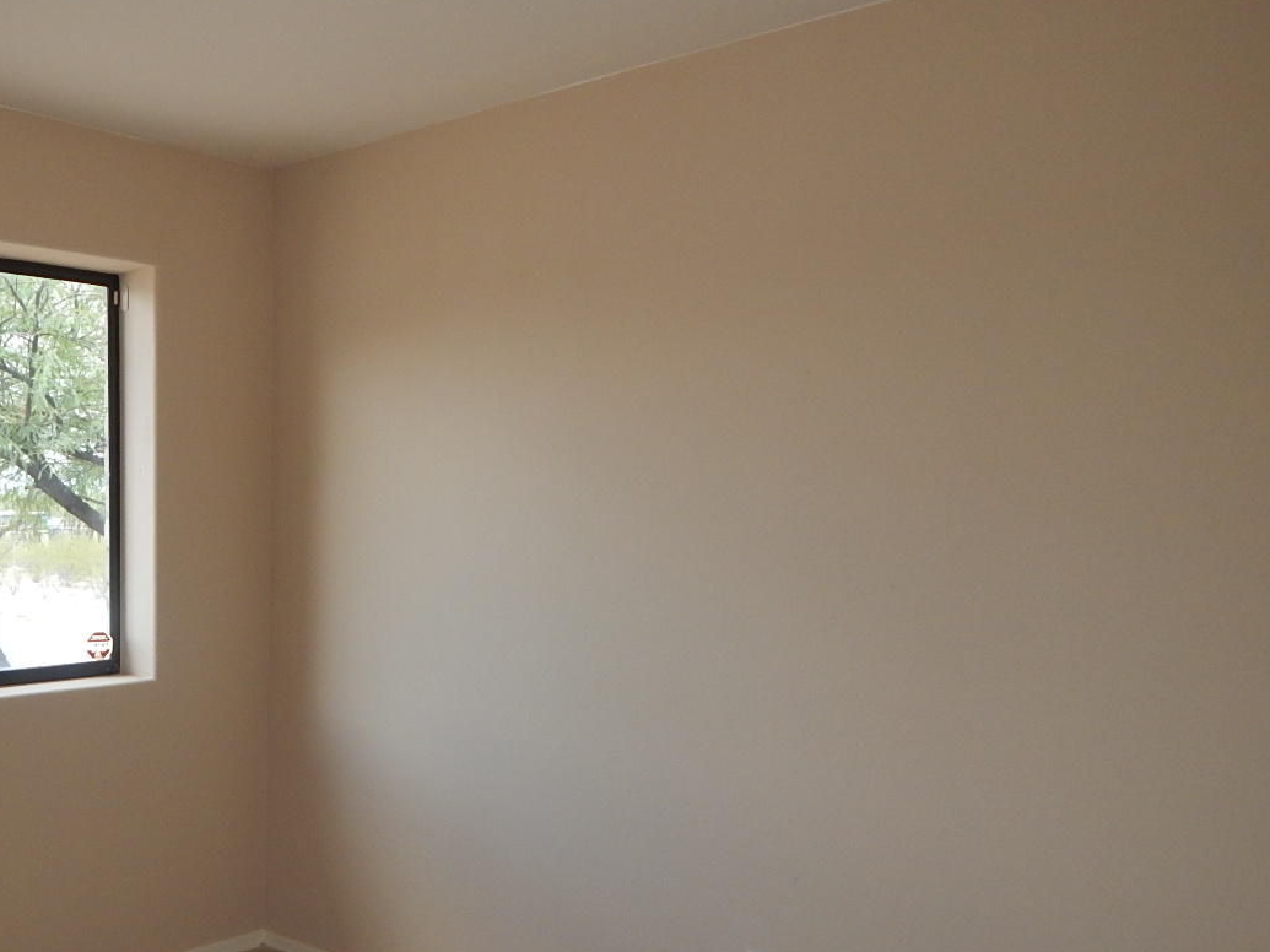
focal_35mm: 34
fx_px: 1247
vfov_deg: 41.6
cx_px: 336
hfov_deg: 51.9
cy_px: 563
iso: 180
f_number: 6
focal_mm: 4
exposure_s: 1/50
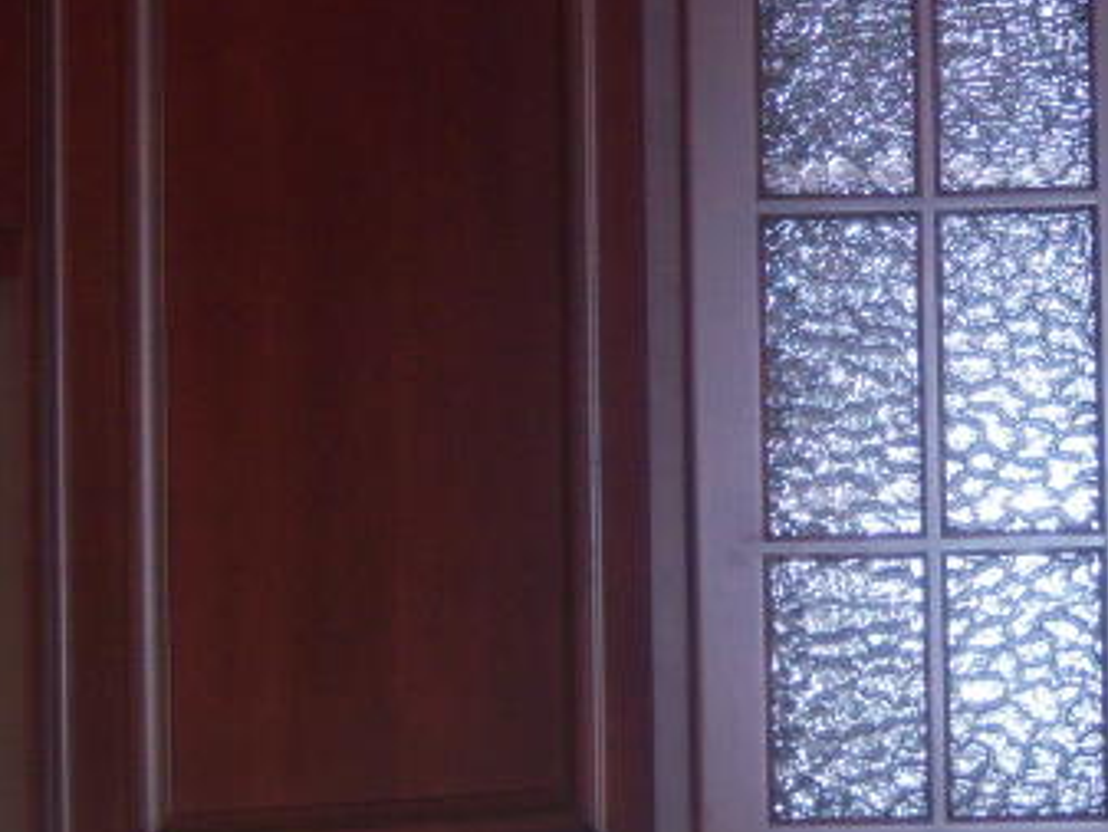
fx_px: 4259
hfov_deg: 14.7
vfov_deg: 11.2
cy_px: 342
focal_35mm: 133
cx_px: 917
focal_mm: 11.7
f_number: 3.4
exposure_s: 1/60
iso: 200
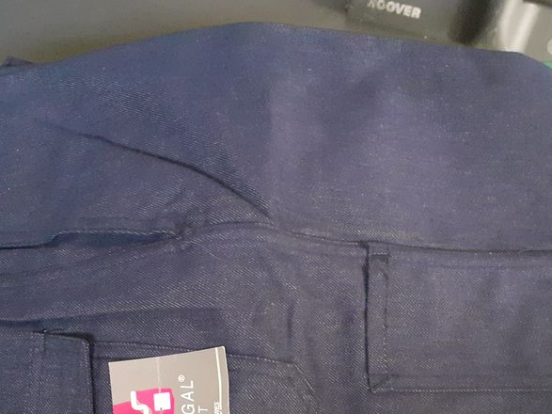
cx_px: 282
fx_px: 733
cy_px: 323
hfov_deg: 41.2
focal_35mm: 46
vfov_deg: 30.8
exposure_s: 1/17
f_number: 1.9
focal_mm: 3.6
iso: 800
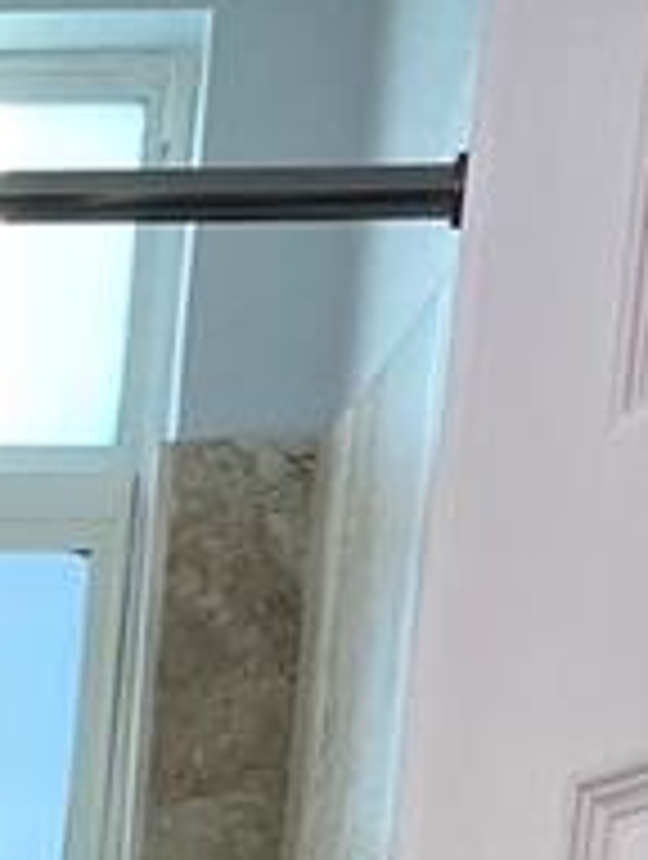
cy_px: 2283
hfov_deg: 8.3
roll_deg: -1.6
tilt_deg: -11.2
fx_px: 4055
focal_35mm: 163
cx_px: -1008
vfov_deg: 10.0
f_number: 1.8
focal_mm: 4.25
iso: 50
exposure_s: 1/120
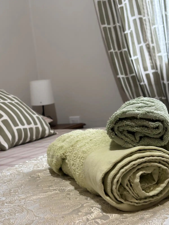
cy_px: 112
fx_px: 338
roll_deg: +6.8
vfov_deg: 36.8
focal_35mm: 52
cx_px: 84
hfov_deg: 28.0
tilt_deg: -3.6
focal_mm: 5.96
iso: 100
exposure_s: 1/60
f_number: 1.6
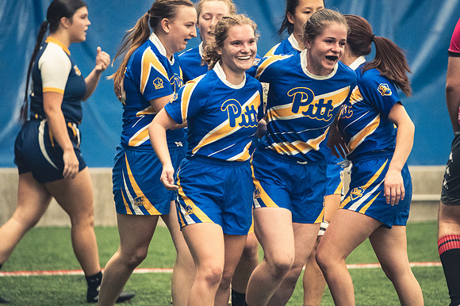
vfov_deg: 4.6
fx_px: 3831
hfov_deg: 6.9
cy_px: 153
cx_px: 230
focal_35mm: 300
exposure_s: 1/500
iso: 12800
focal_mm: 200
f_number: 2.8
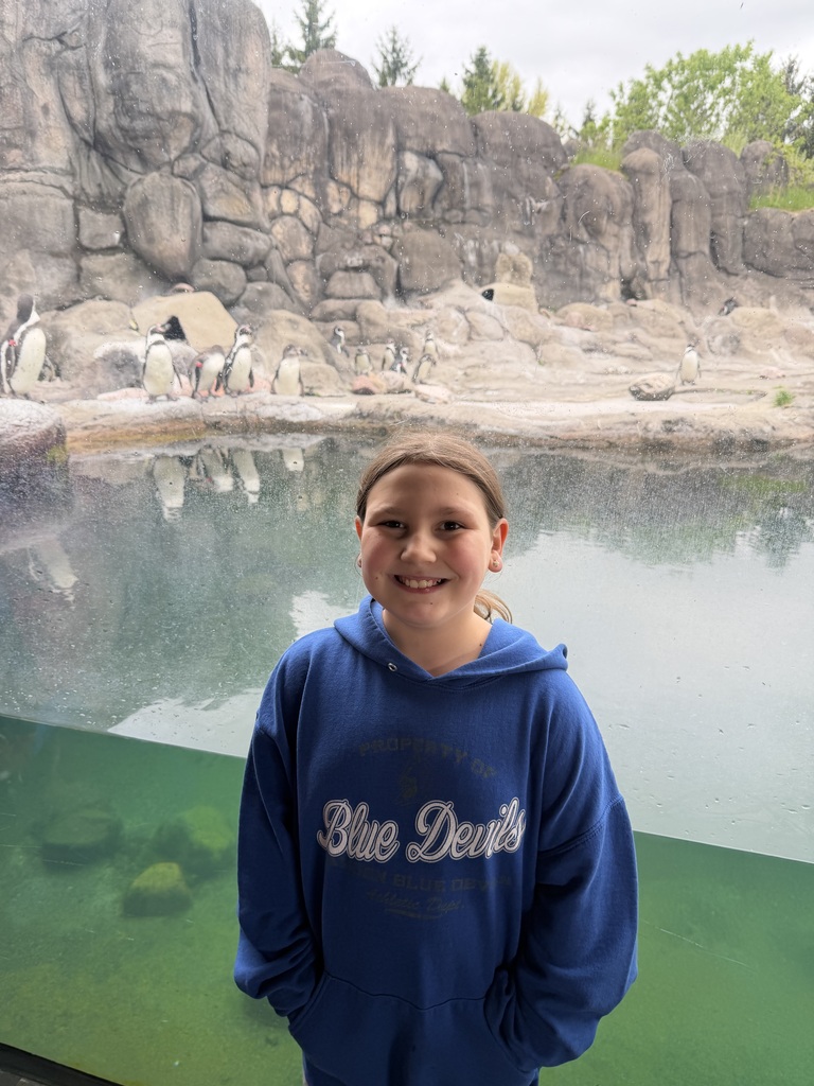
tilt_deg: -16.5
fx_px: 752
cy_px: 543
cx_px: 407
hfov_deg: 56.8
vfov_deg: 71.6
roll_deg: -0.5
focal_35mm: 24
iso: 64
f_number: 1.78
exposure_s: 1/121
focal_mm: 6.76
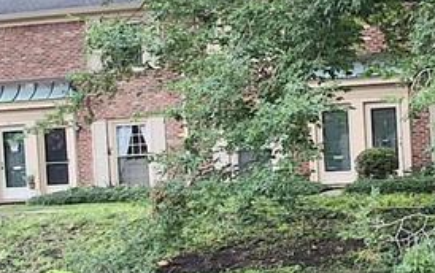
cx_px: 446
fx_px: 1056
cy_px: 156
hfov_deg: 22.3
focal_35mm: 89
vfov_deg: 14.7
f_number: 2.2
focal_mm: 1.64
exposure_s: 1/120
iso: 64
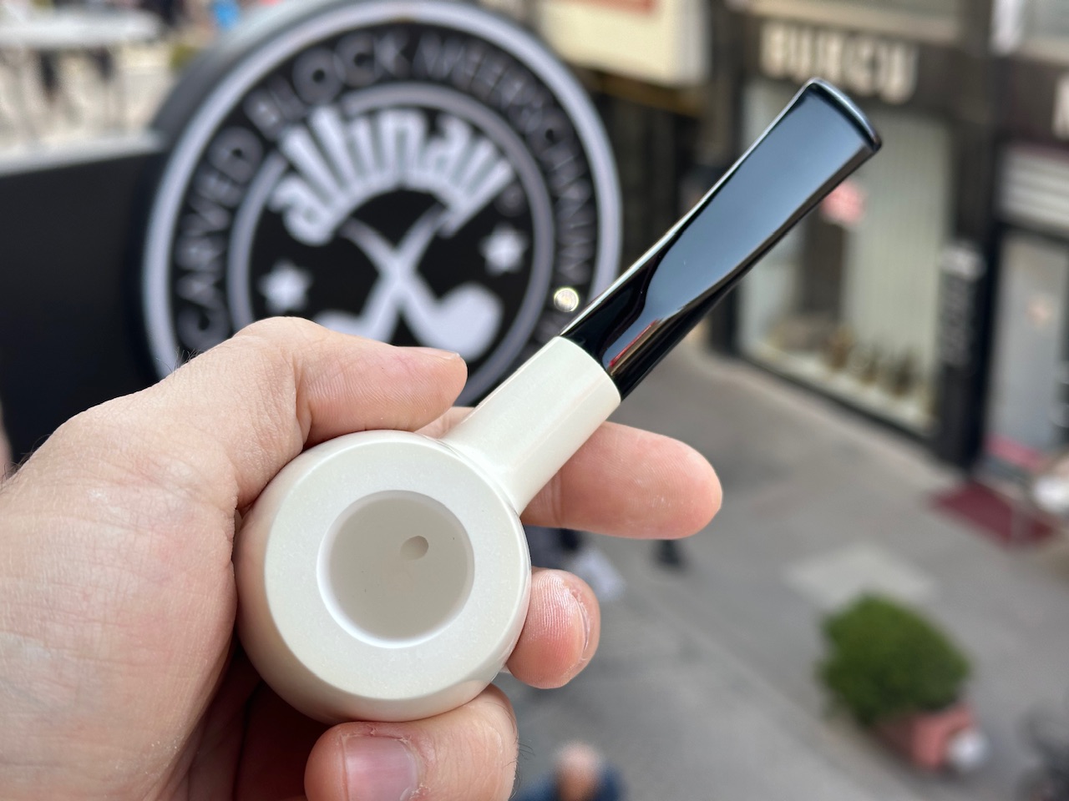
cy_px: 400
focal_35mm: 48
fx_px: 1482
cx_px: 534
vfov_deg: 30.3
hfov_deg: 39.7
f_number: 1.78
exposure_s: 1/482
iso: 64
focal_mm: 6.86
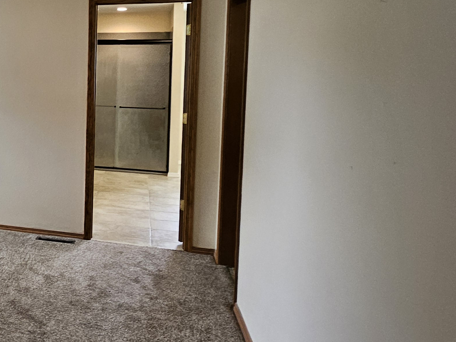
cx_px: 1
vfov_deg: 42.1
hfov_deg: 46.5
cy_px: 102
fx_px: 435
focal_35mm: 33
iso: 160
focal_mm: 1.74
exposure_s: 1/60
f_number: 2.2
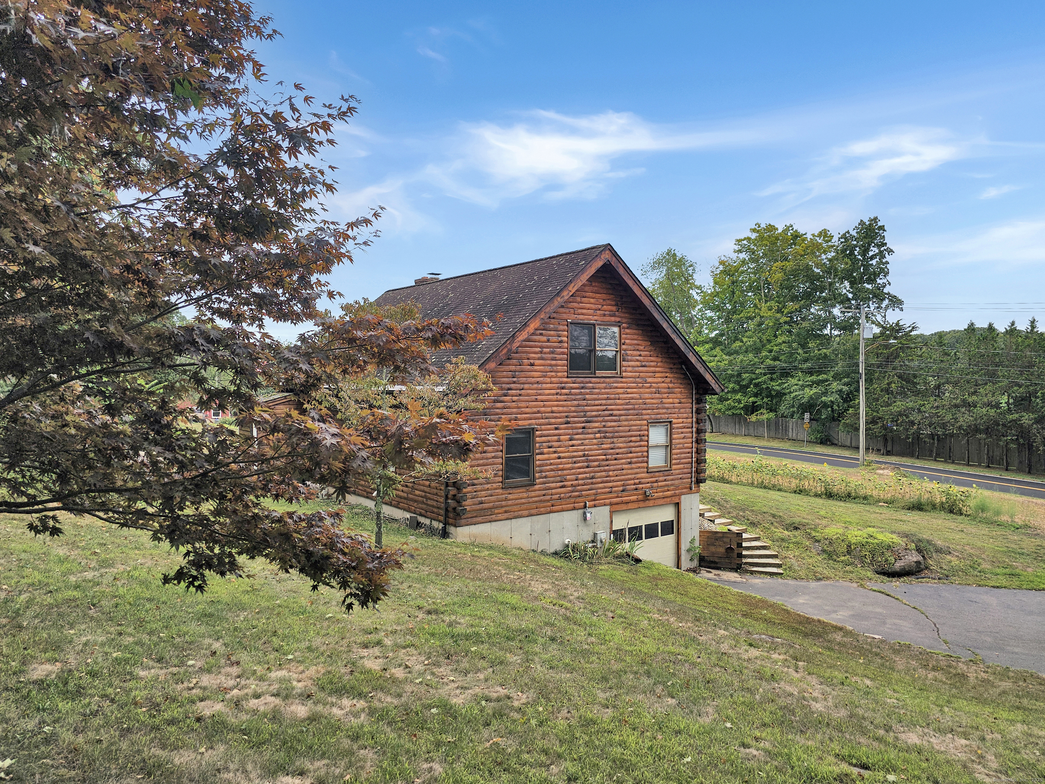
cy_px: 392
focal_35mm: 23
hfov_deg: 73.9
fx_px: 694
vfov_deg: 58.9
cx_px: 522
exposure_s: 1/463
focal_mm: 6.3
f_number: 1.7
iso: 10
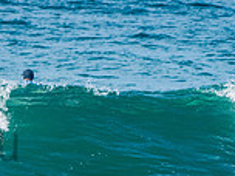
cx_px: -145
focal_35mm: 1833
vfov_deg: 0.8
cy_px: 126
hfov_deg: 1.1
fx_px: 12444
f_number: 5.6
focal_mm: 500
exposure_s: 1/2000
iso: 280
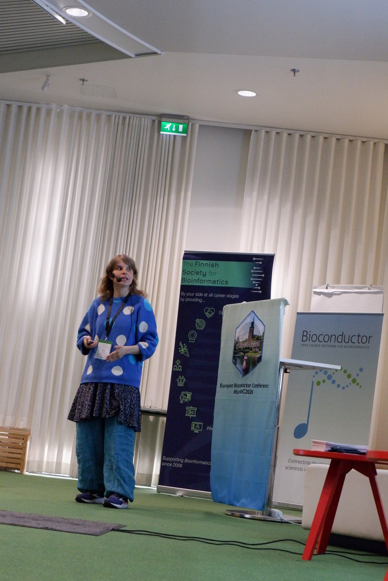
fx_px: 1146
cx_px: 200
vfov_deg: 28.4
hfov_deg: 19.2
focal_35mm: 71
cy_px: 301
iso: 6400
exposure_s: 1/180
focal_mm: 45
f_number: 5.6
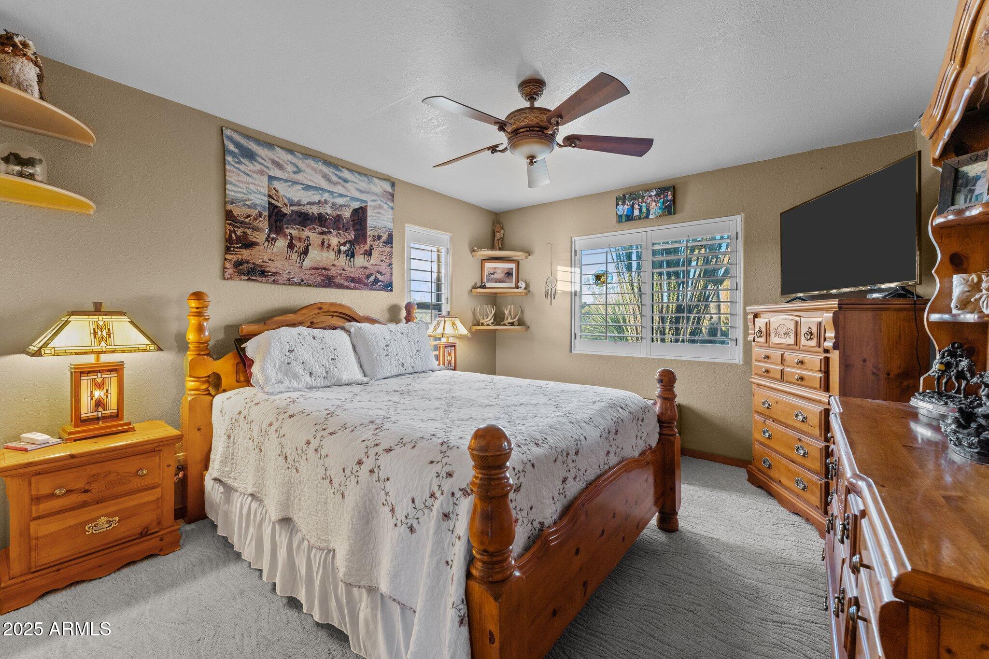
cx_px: 494
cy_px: 330
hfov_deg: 104.3
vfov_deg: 81.2
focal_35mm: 14
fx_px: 385
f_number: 8
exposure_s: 1/8
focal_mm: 14
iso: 400
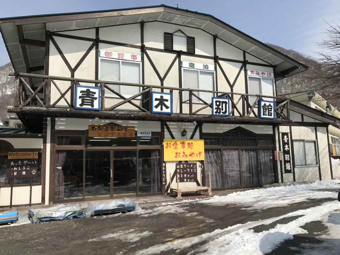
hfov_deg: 63.4
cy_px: 128
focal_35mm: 28
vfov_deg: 49.7
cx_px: 170
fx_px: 275
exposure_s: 1/4566
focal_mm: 3.99
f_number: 1.8
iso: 20
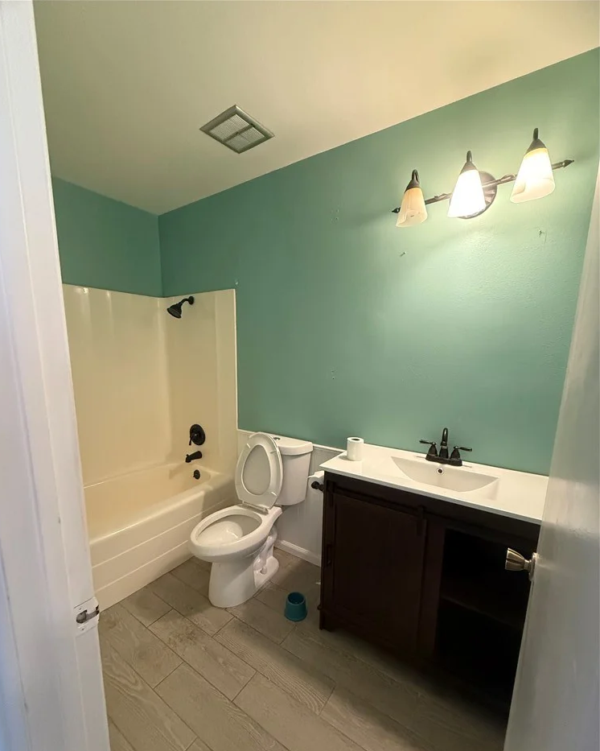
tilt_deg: -9.8
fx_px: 333
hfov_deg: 84.0
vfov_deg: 96.5
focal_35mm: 15
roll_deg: -0.9
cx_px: 292
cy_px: 411
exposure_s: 1/60
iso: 640
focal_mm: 2.22
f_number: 2.2
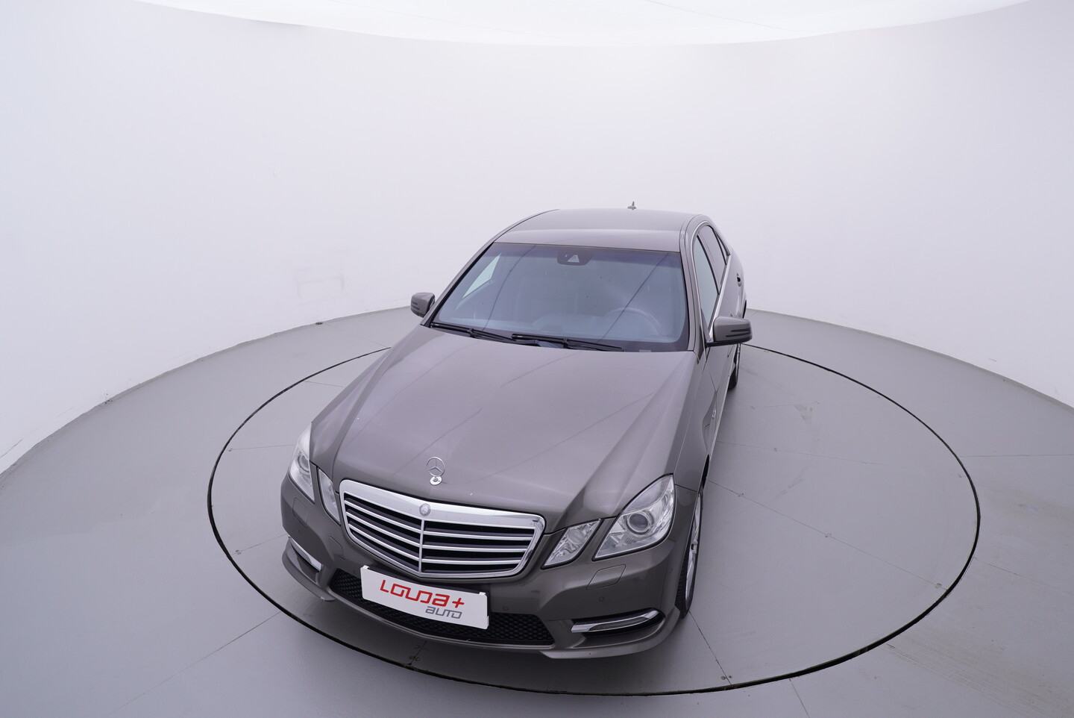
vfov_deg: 56.2
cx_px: 537
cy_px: 359
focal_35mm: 22
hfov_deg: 77.3
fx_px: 672
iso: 200
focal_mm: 15
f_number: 5
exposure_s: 1/80
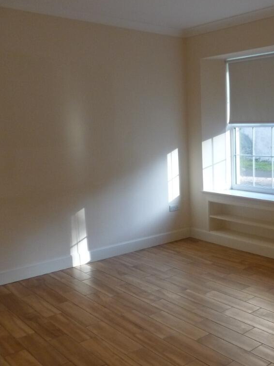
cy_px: 181
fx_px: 401
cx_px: 240
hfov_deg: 35.7
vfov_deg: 49.0
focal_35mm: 38
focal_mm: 5
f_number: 3.3
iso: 250
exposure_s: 1/60
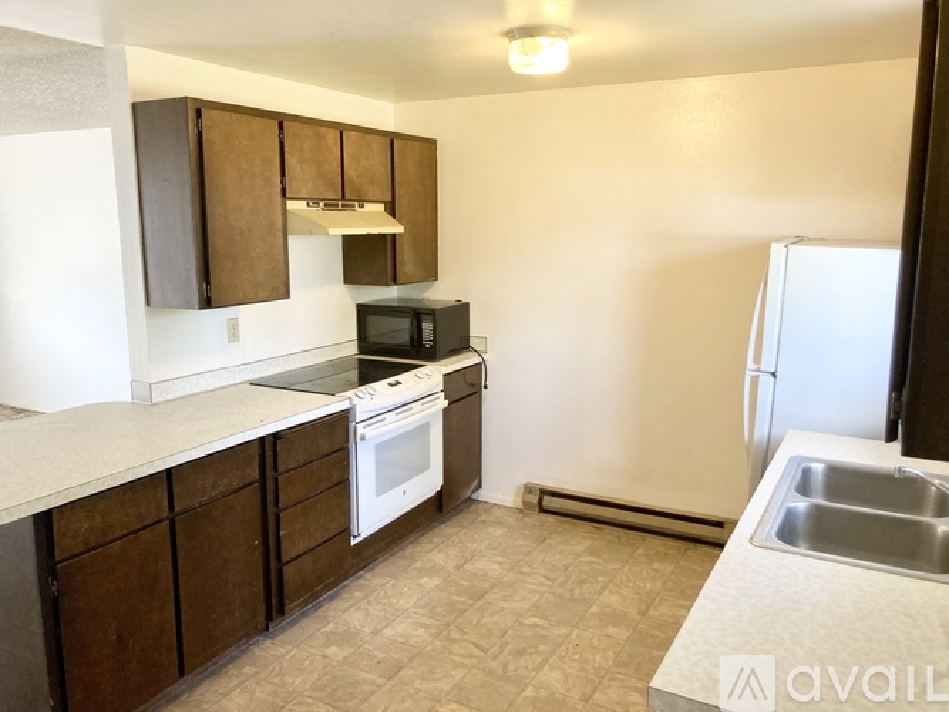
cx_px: 474
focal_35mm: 28
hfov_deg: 63.5
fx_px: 767
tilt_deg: -9.2
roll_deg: -0.5
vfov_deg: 49.7
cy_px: 356
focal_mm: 3.99
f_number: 1.8
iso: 64
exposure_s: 1/60
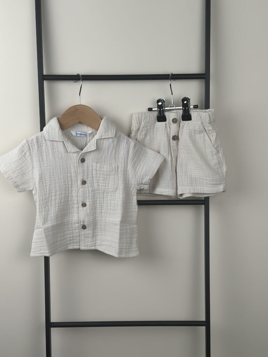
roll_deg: +0.0
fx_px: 495
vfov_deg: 39.7
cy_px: 178
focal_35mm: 48
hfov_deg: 30.3
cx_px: 134
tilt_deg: -9.1
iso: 80
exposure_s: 1/503
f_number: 1.78
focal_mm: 6.86
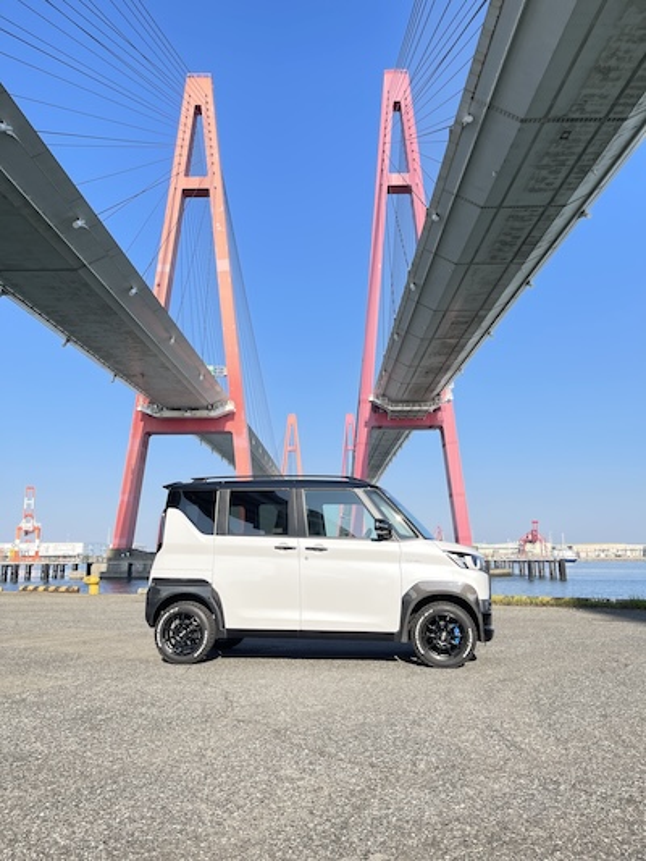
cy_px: 430
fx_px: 622
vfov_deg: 69.4
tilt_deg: +11.4
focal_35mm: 25
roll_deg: +0.1
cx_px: 323
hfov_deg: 54.9
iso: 32
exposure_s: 1/1370
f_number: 1.6
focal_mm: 5.1
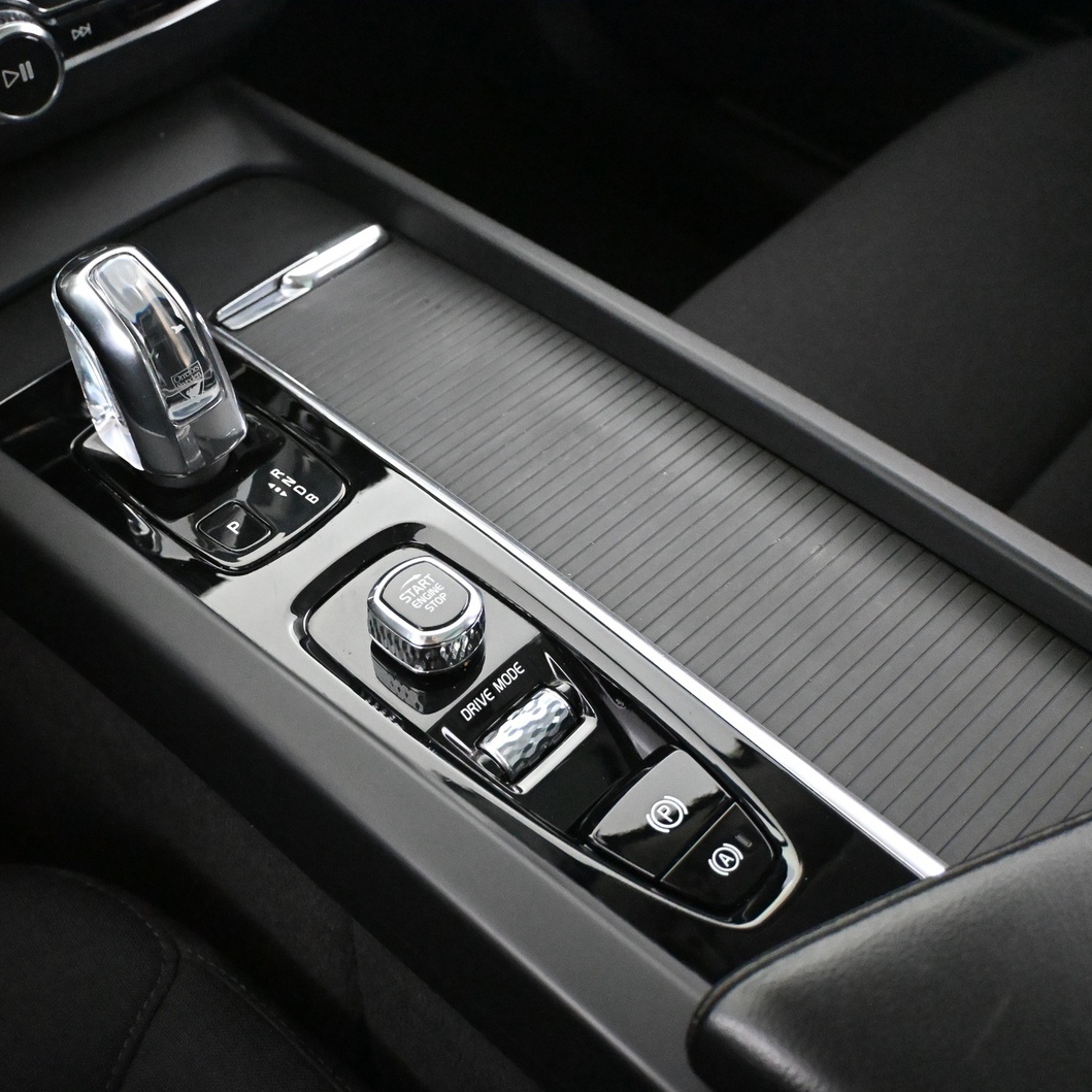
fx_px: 1392
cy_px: 555
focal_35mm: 39
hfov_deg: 42.4
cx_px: 387
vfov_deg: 42.8
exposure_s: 1/60
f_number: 3.8
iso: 11400
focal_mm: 20
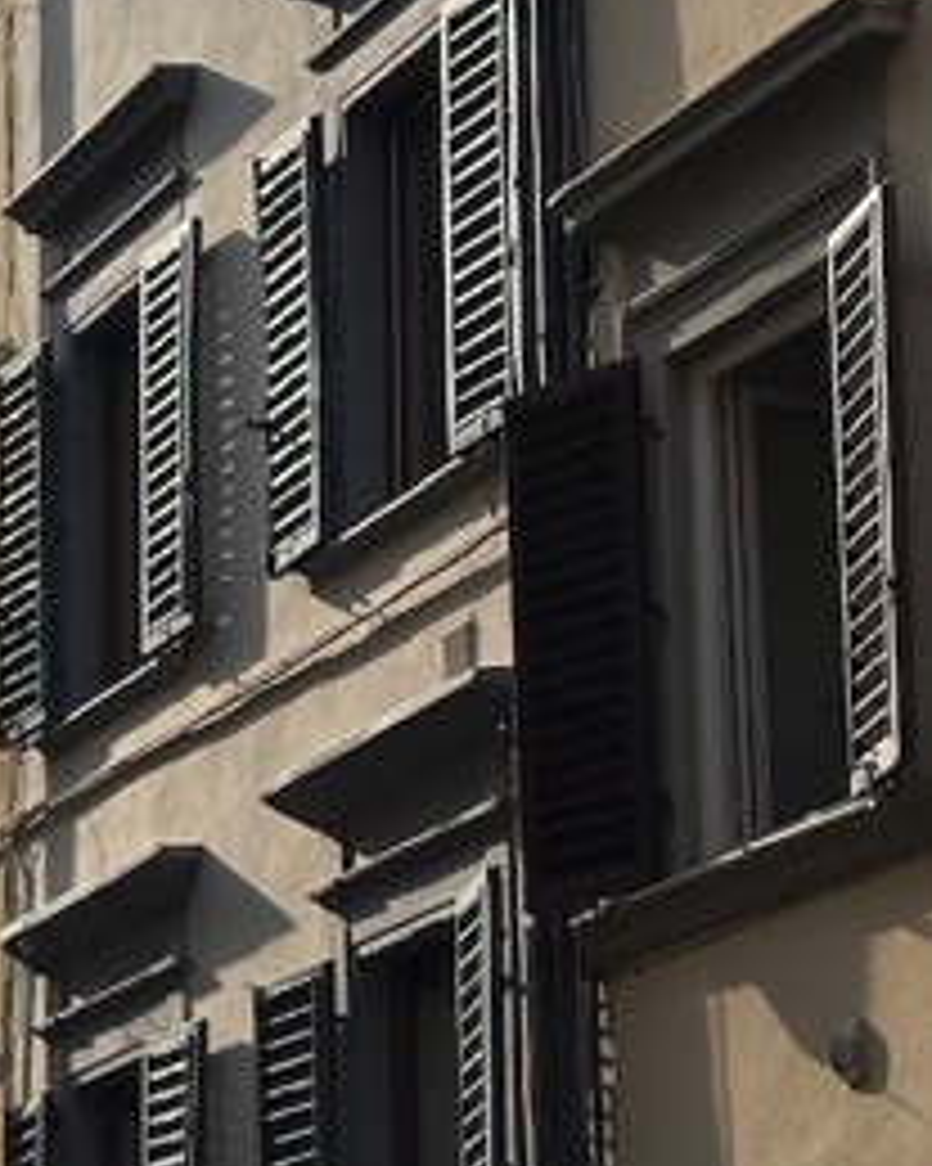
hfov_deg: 9.2
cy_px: 702
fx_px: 5623
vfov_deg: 11.8
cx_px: -583
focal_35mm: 163
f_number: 1.78
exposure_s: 1/4785
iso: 64
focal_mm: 6.86
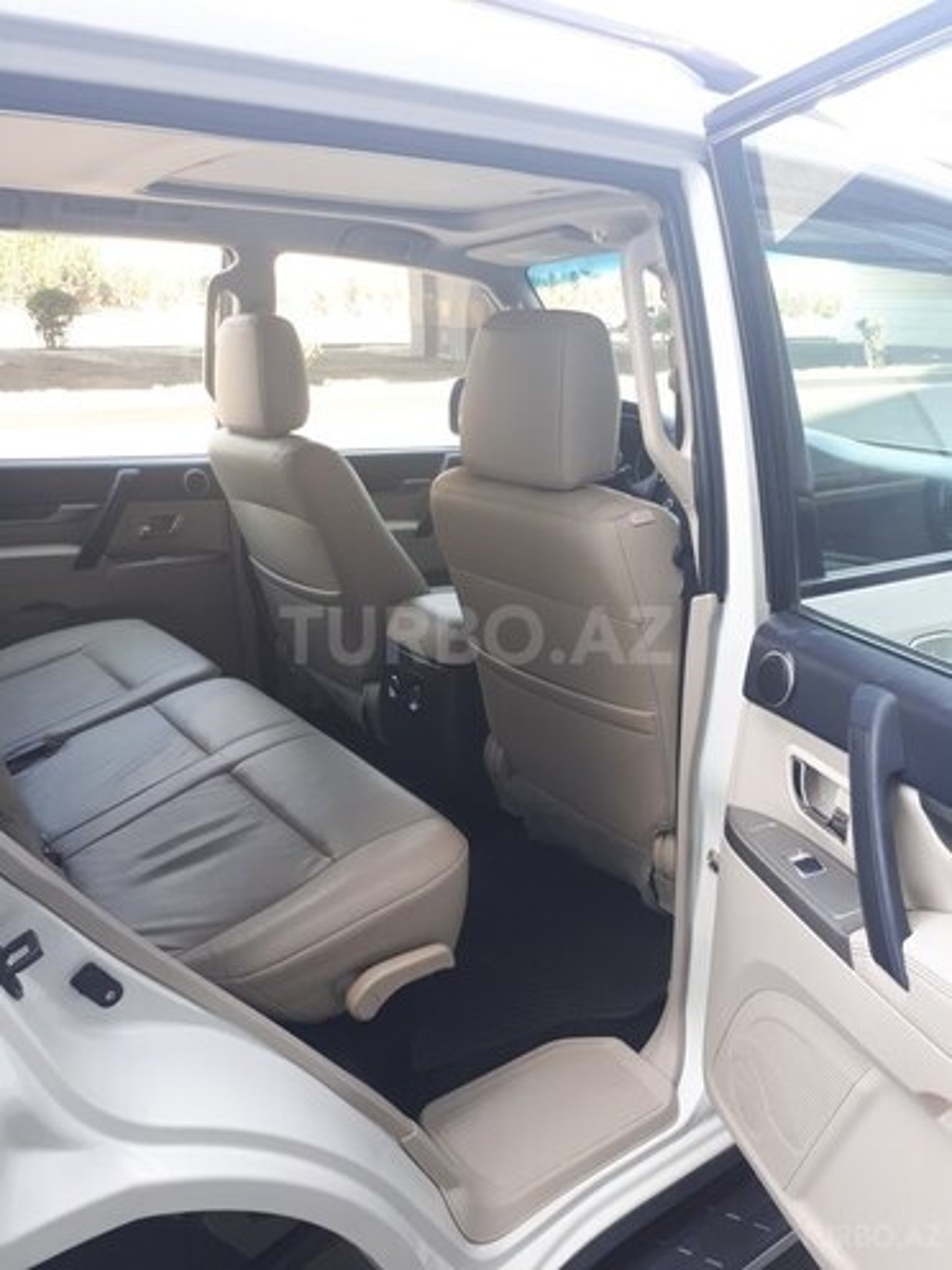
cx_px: 476
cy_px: 635
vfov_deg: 65.3
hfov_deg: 51.4
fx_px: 990
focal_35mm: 27
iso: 64
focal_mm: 3.6
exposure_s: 1/100
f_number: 1.9
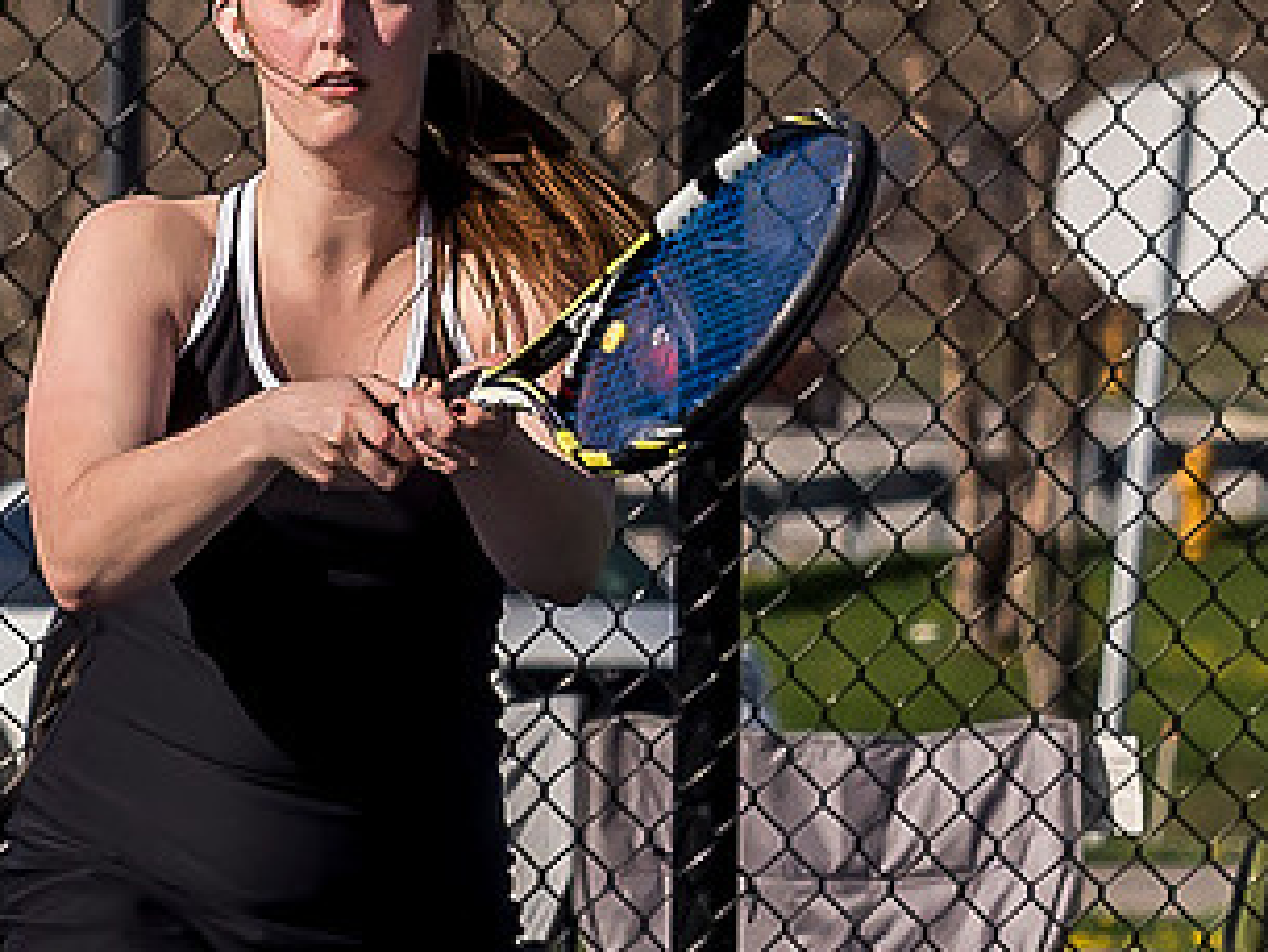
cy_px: 897
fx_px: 40896
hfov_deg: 1.8
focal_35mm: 1116
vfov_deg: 1.3
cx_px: 793
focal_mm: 82
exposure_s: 1/1600
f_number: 5
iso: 400
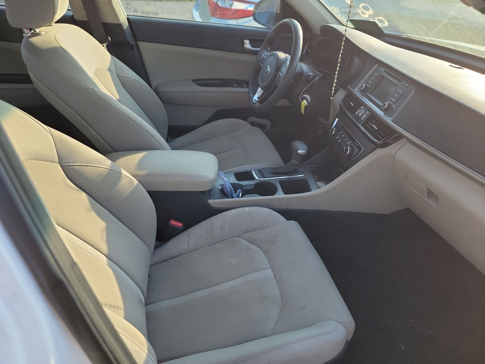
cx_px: 242
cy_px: 182
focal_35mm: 24
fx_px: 336
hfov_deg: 71.6
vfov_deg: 56.8
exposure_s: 1/119
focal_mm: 6.7
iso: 55
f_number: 1.8
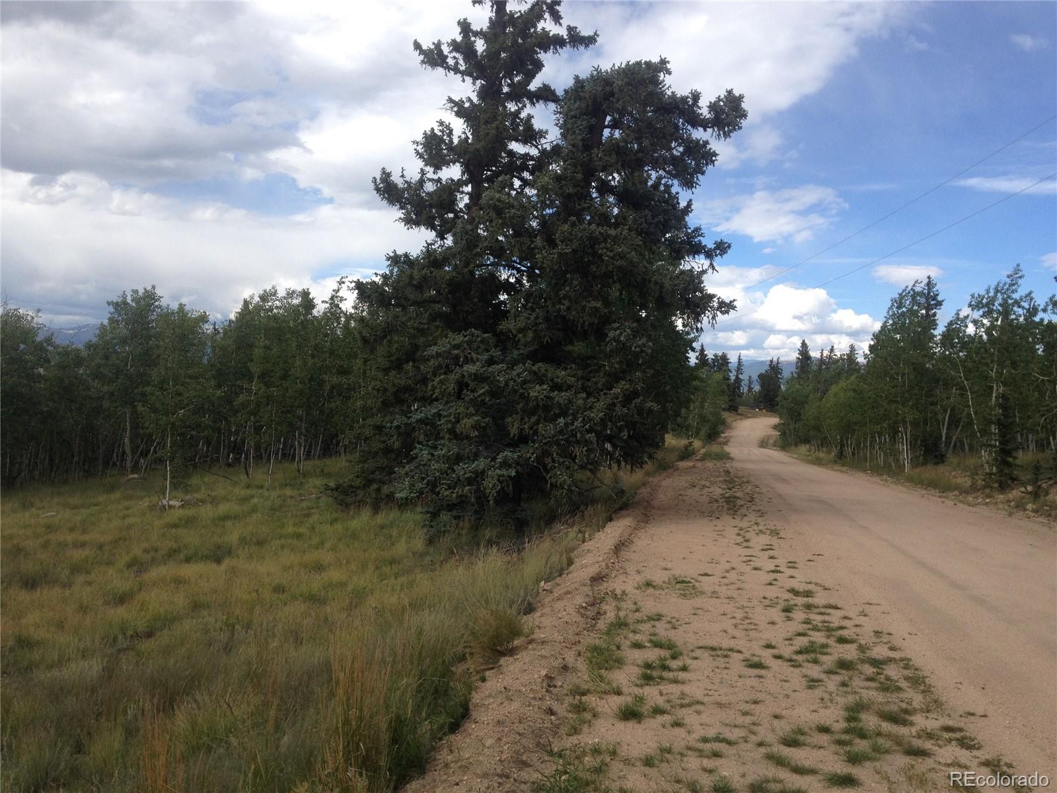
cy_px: 396
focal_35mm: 35
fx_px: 1069
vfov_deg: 40.7
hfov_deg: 52.6
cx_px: 528
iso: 50
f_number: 2.4
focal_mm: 4.28
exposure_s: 1/1416
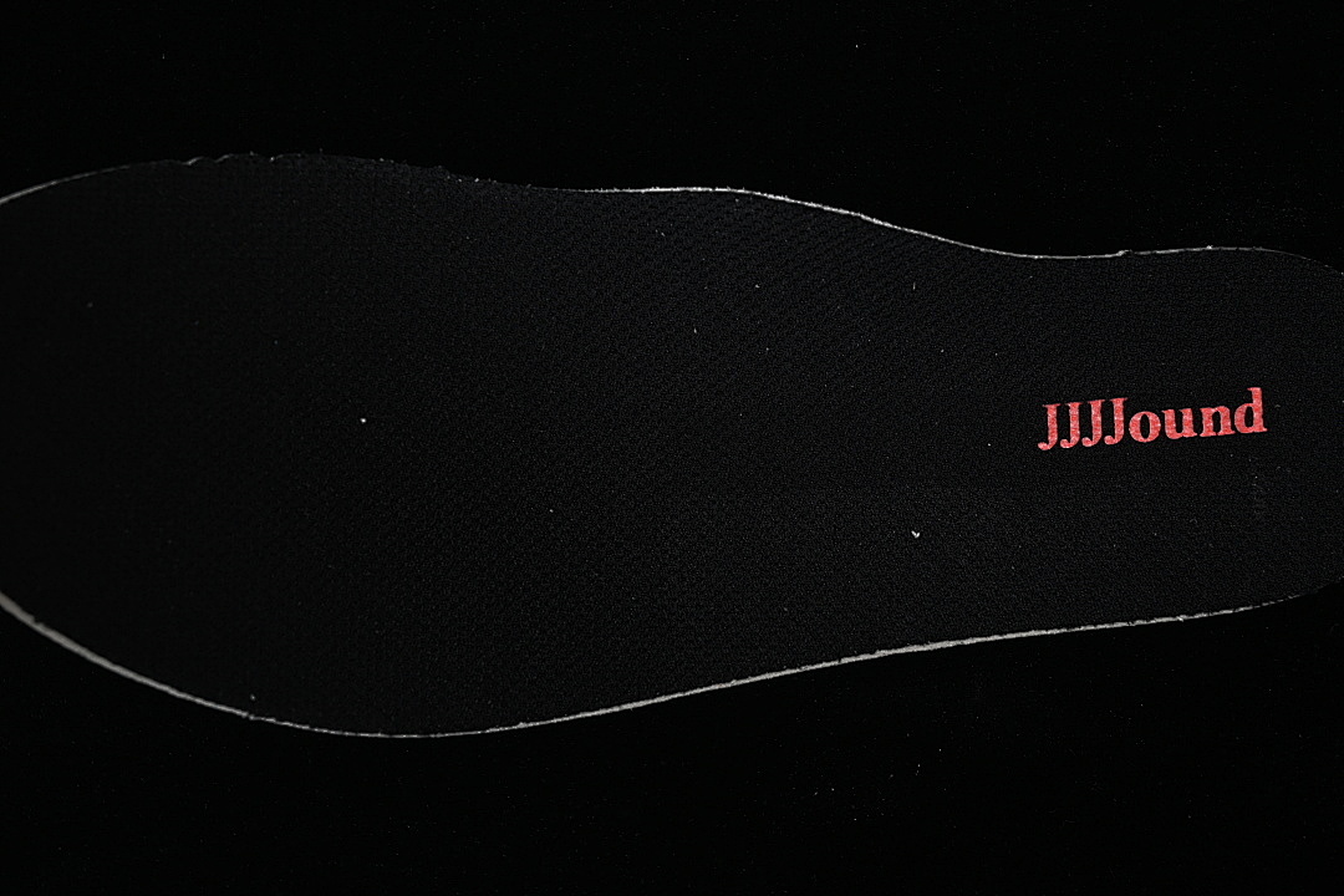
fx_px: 2800
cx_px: 672
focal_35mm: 75
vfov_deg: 18.2
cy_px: 448
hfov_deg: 27.0
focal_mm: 50
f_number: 6.3
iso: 160
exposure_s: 1/60
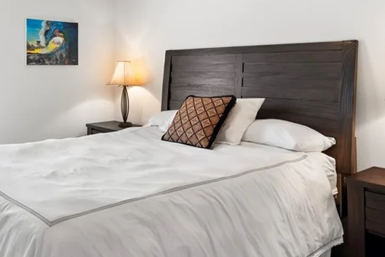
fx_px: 375
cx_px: 91
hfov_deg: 51.8
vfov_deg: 37.1
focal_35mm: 35
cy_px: 68
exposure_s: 1/13
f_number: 8
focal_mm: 17
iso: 400
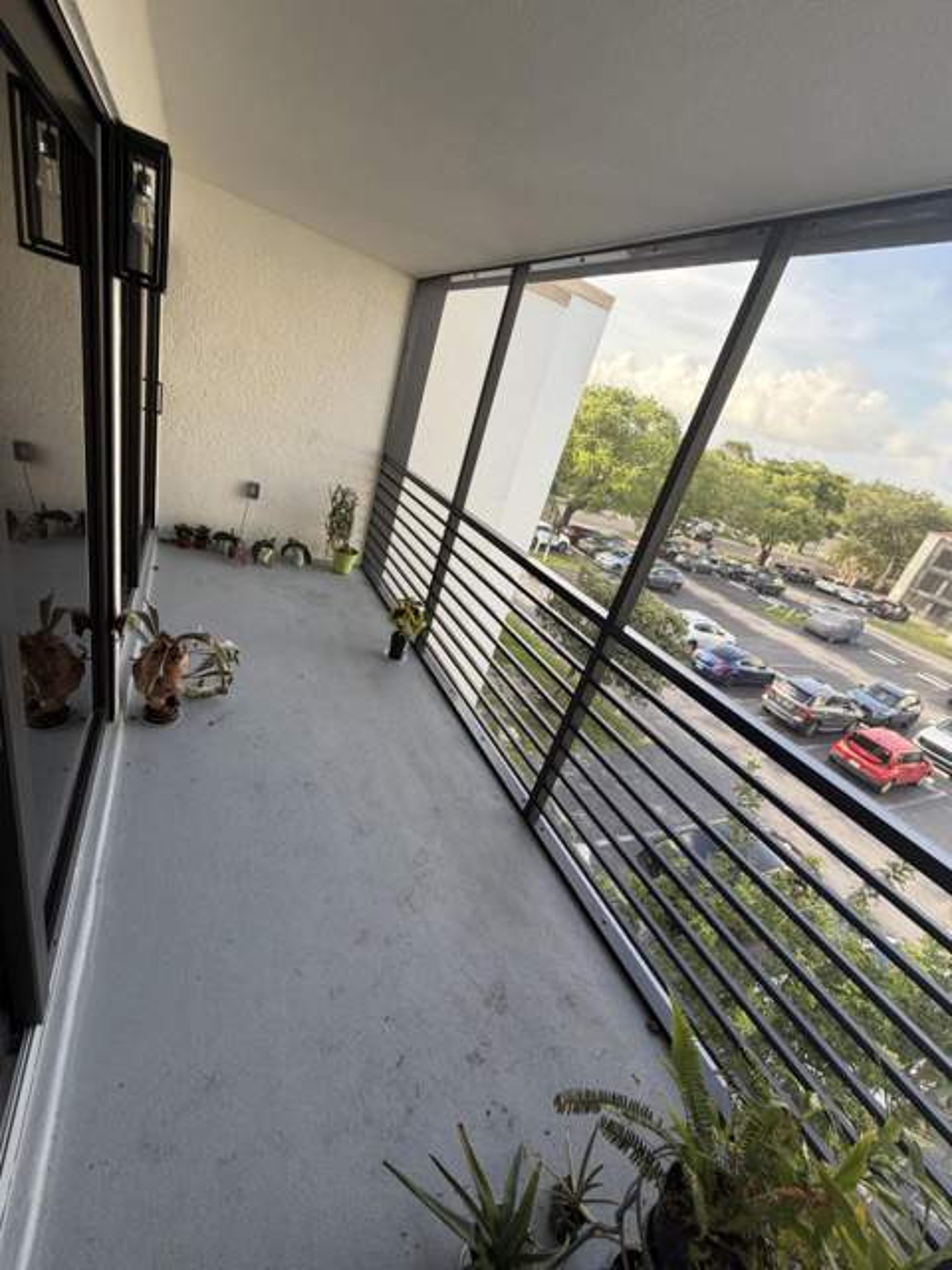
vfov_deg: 102.1
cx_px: 476
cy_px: 635
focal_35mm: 14
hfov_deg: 85.7
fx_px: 513
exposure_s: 1/121
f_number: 2.2
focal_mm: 2.22
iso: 125
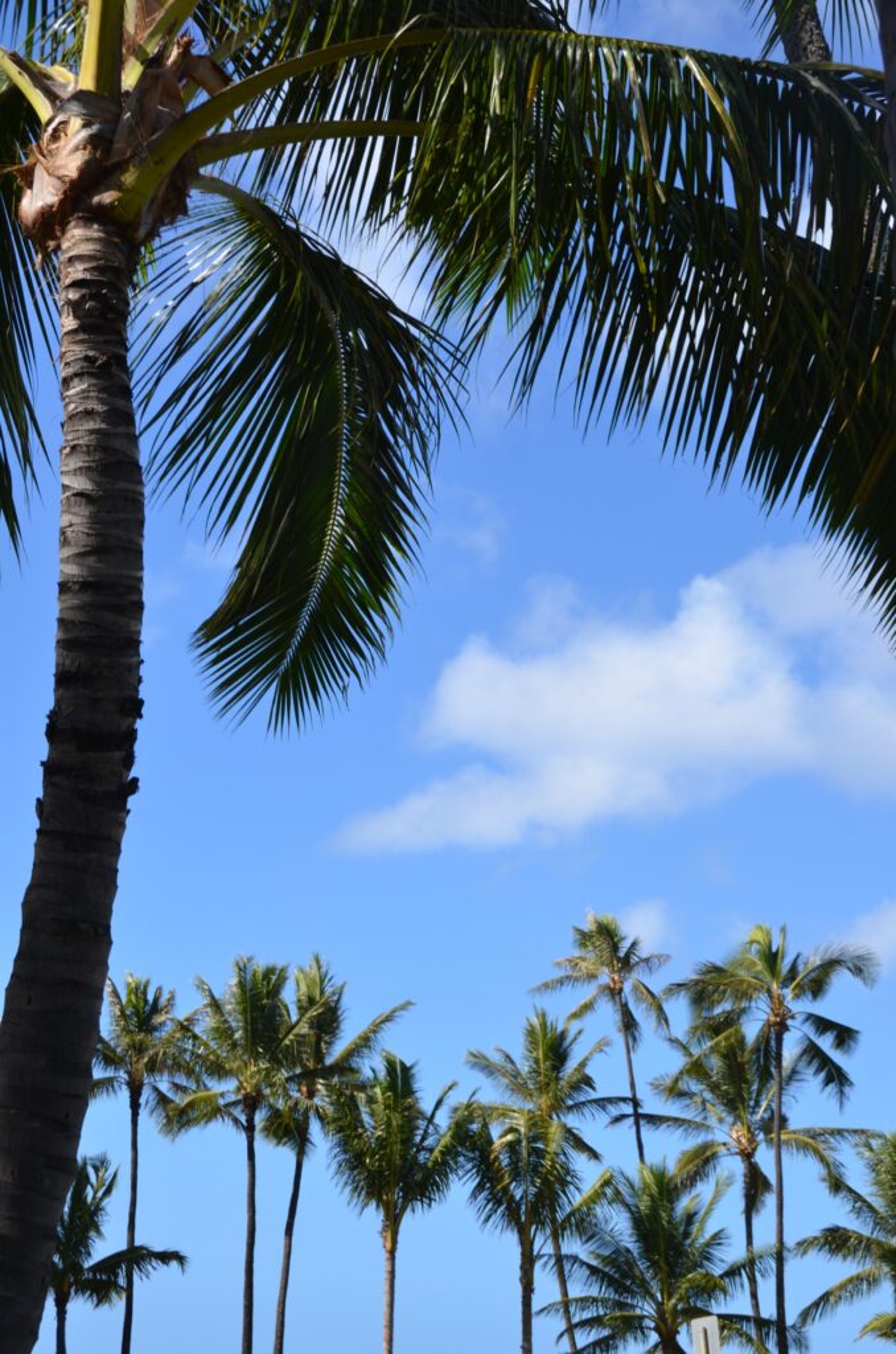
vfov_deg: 30.6
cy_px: 677
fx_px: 2476
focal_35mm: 66
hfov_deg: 20.5
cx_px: 448
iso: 110
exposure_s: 1/250
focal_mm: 44
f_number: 8
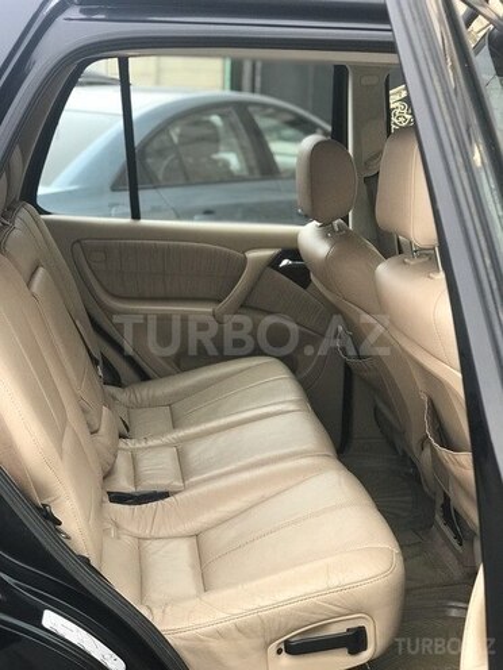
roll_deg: -2.3
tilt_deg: -13.5
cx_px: 252
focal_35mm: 57
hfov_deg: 25.7
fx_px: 1104
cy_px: 335
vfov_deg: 33.8
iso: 125
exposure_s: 1/50
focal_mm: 6.6
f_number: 2.8
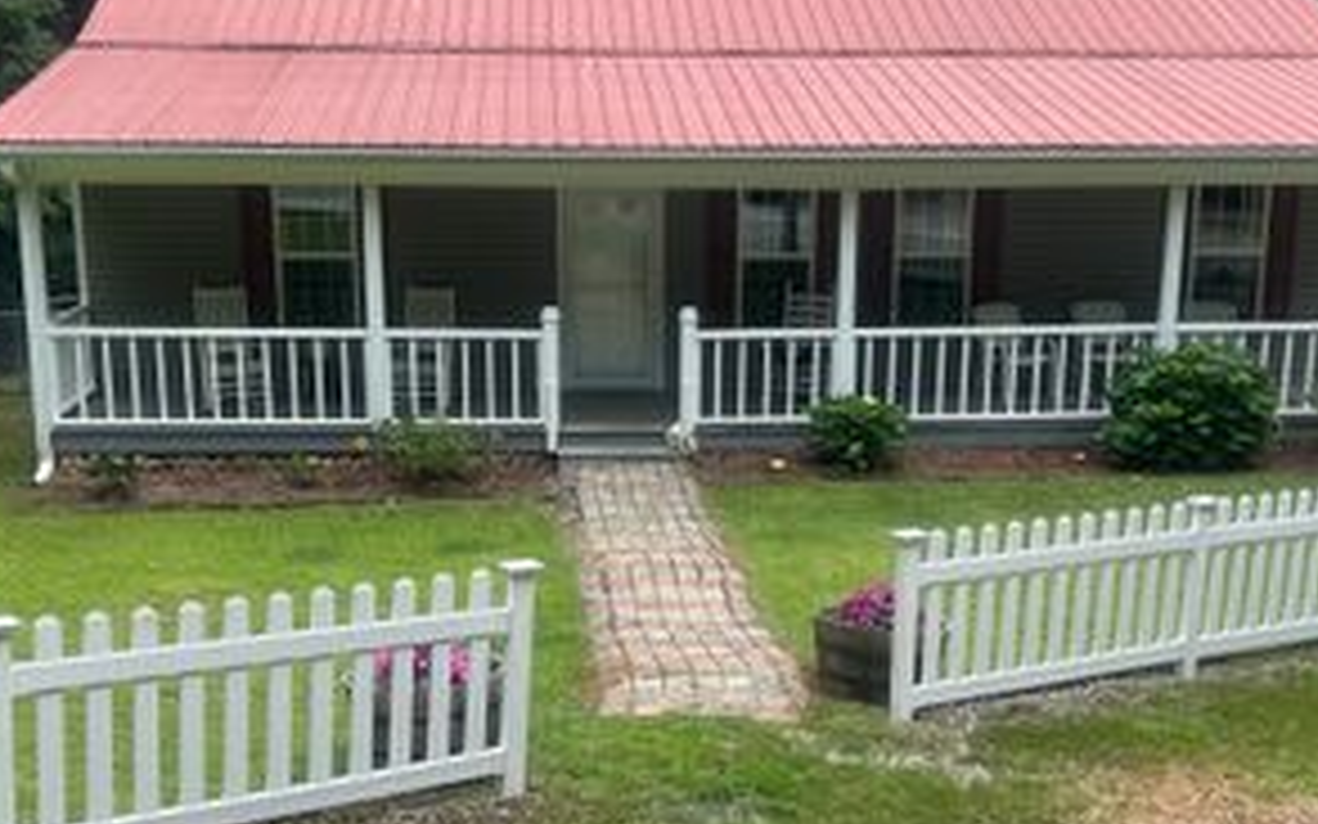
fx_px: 1688
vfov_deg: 27.4
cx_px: 697
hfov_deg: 42.6
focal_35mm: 47
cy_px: 466
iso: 50
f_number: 1.5
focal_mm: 5.7
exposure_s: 1/1196
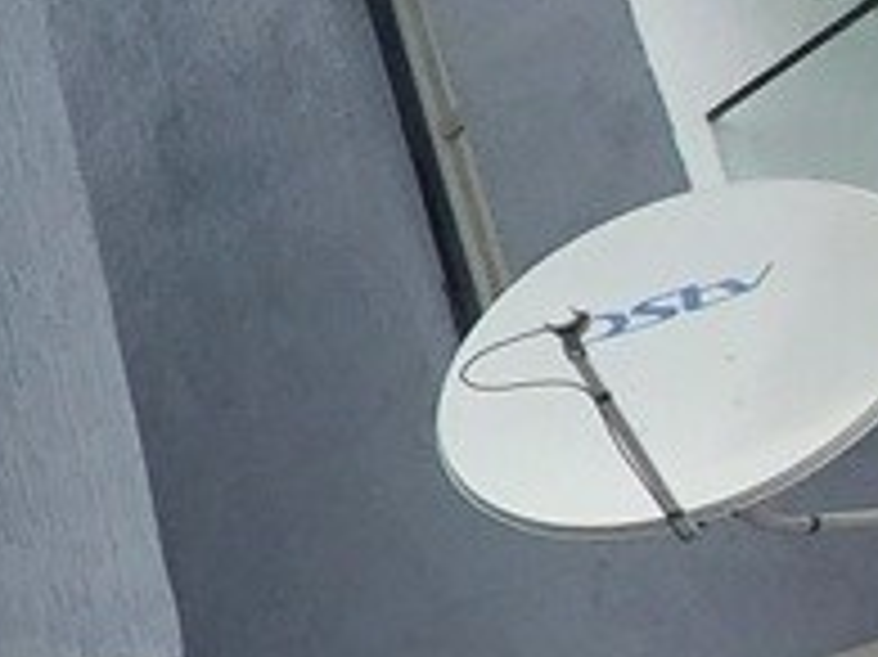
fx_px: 2028
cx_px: -1549
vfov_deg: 17.3
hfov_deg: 12.7
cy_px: 846
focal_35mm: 80
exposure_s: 1/439
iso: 50
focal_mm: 1.74
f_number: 2.2
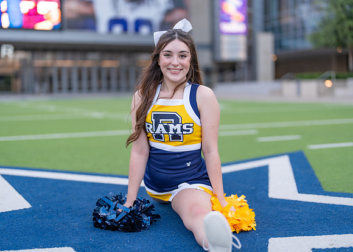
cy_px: 126
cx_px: 176
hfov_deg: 36.5
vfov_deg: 26.5
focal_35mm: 53
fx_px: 535
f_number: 1.2
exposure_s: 1/500
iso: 100
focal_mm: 50
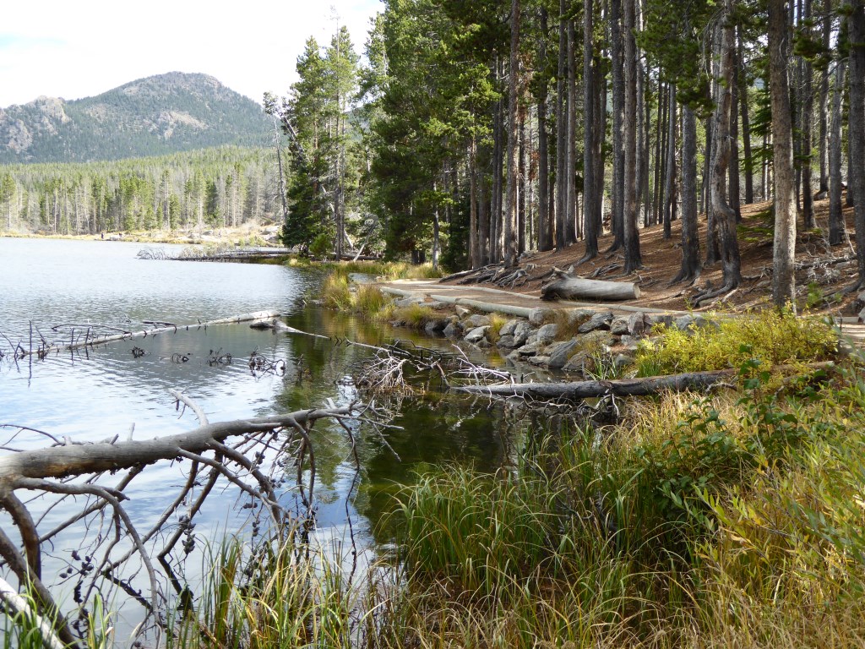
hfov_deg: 38.9
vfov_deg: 29.7
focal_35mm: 49
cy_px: 324
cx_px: 432
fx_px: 1224
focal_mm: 8.4
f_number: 4
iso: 100
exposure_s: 1/200
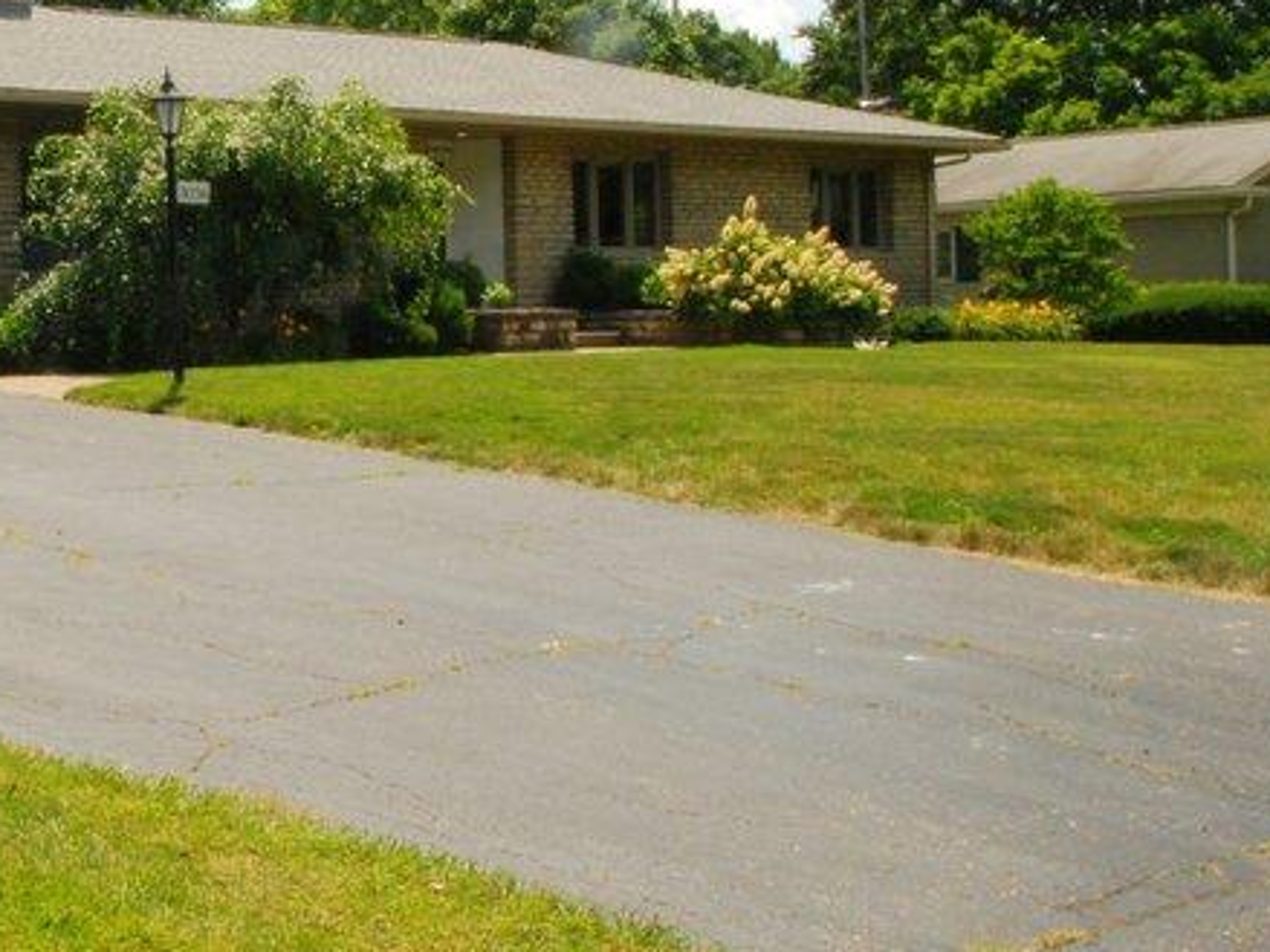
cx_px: 176
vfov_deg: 28.2
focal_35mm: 51
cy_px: 305
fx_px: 1882
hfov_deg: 35.5
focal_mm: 13
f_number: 20
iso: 400
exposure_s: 1/100
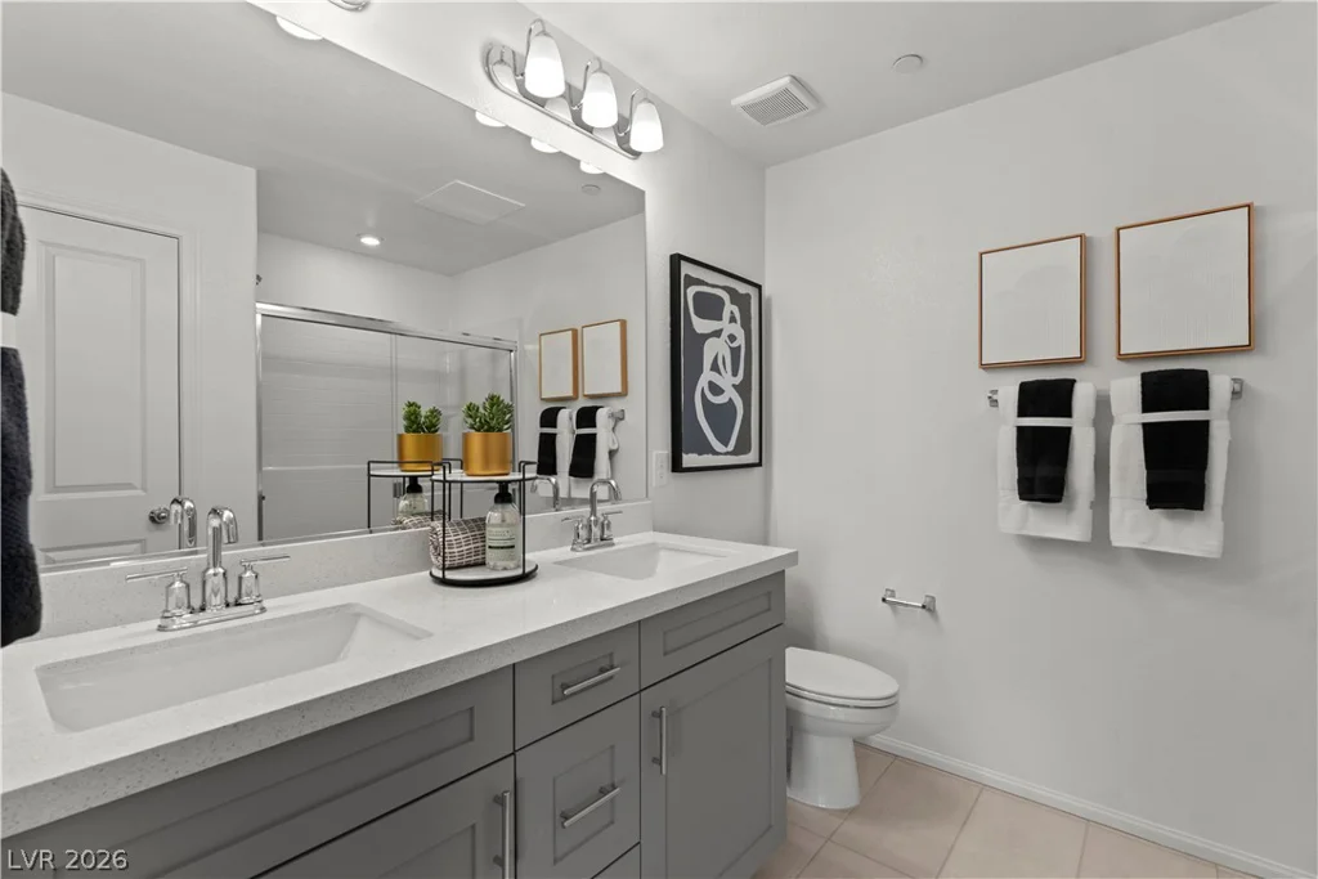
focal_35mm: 16
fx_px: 586
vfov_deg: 73.8
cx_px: 659
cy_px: 440
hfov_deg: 96.7
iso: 200
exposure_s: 1/10
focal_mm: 16
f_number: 8
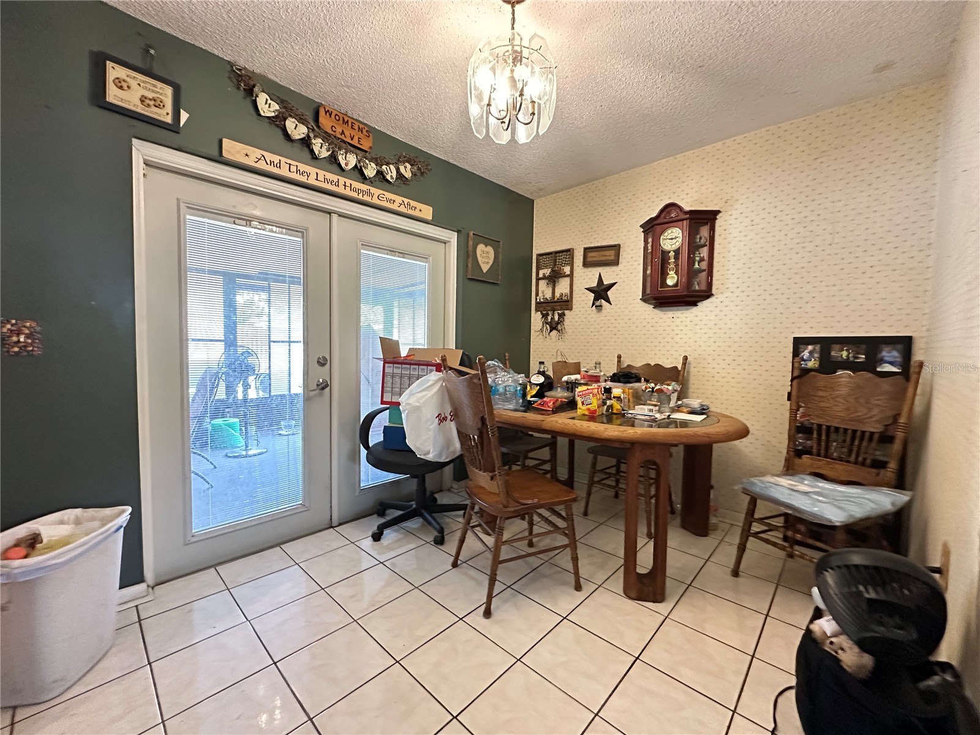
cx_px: 490
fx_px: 396
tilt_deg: -3.2
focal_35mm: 14
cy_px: 368
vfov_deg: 85.7
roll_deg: -0.9
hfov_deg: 102.1
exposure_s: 1/60
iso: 1000
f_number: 2.2
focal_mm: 2.22
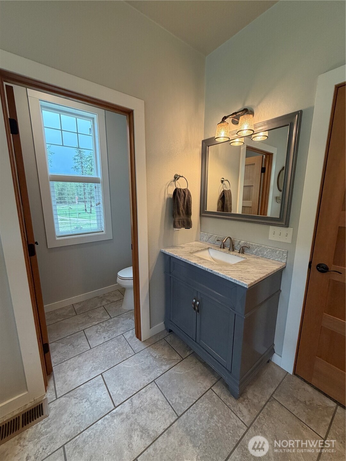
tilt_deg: -10.6
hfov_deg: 85.7
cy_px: 230
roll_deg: -0.4
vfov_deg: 102.1
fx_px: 187
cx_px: 173
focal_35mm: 14
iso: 200
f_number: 2.2
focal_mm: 2.22
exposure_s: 1/120
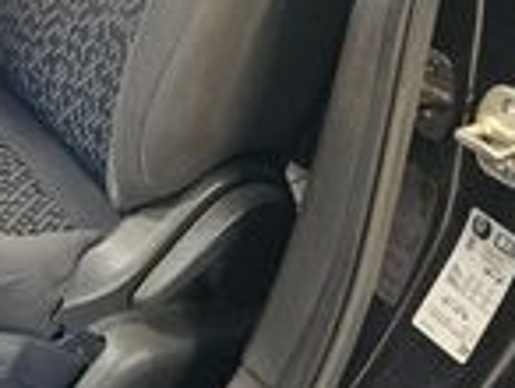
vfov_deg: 18.0
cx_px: -152
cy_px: -180
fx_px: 1103
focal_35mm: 74
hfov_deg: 23.3
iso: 640
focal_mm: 5.4
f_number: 1.8
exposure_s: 1/60
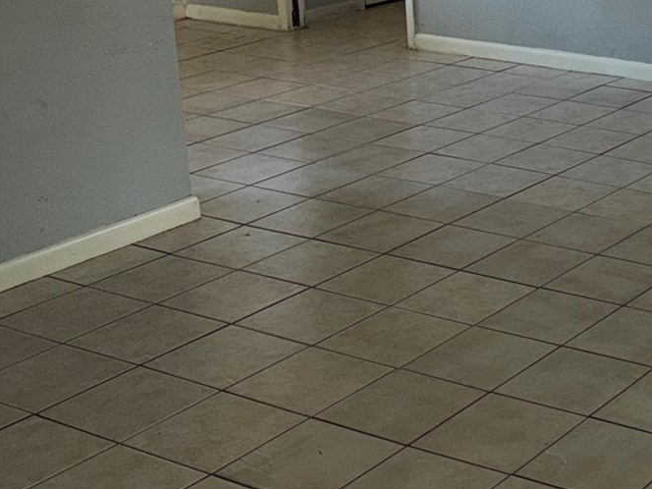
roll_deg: +0.9
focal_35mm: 74
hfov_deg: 23.6
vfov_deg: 19.5
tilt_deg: -12.8
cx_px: 818
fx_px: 1394
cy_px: 31
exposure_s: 1/49
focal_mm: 6.76
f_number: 1.78
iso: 50
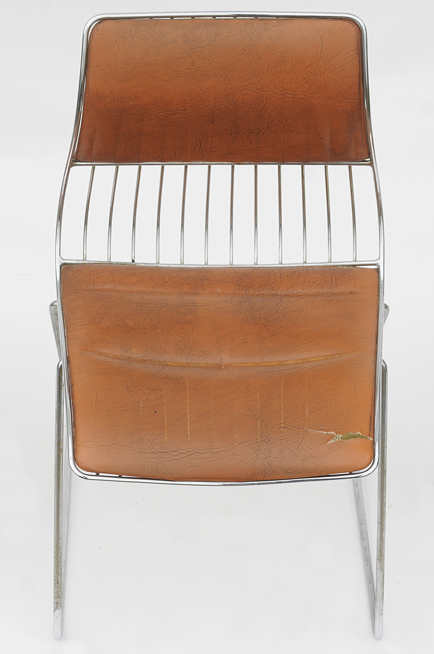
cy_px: 327
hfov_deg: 21.5
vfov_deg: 31.9
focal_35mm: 63
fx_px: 1142
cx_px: 217
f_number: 5
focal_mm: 42
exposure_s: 1/160
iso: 250
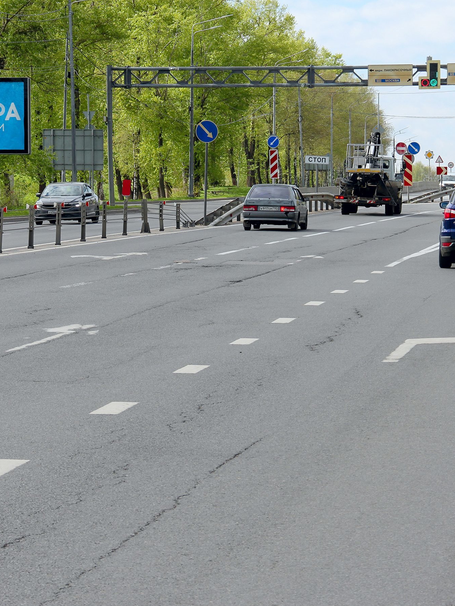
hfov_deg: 5.7
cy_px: 304
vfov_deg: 7.6
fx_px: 4591
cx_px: 281
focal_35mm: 262
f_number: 8
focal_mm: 60
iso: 100
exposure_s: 1/200
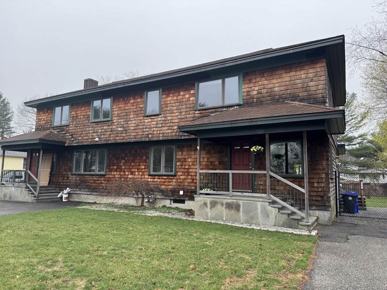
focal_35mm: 24
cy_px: 145
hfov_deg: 71.6
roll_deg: -0.9
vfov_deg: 56.8
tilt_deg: +5.7
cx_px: 194
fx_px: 268
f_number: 1.78
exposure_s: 1/864
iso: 80
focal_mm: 6.76
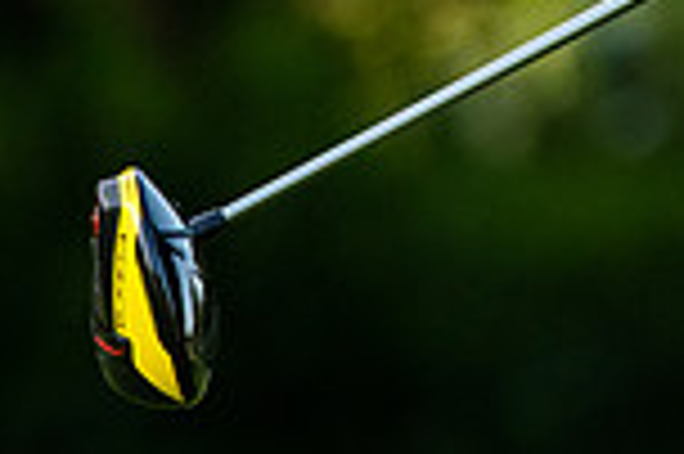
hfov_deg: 1.0
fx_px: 39192
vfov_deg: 0.7
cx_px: 1184
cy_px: -393
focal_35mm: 2065
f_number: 6.3
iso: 1250
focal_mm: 360
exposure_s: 1/1000
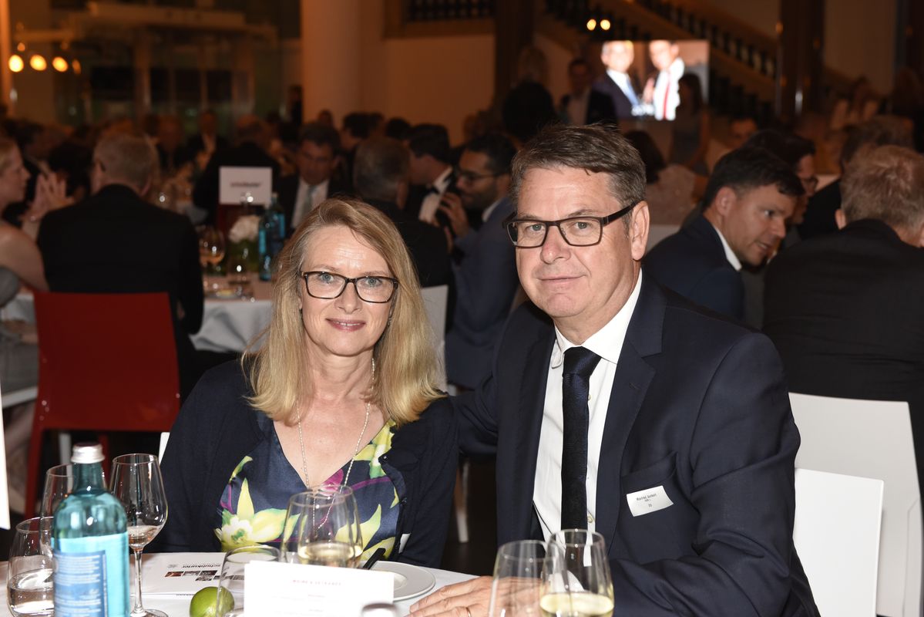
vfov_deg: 24.2
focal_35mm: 56
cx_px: 462
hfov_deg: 35.6
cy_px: 308
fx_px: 1438
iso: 1600
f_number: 4.5
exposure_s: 1/80
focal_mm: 56
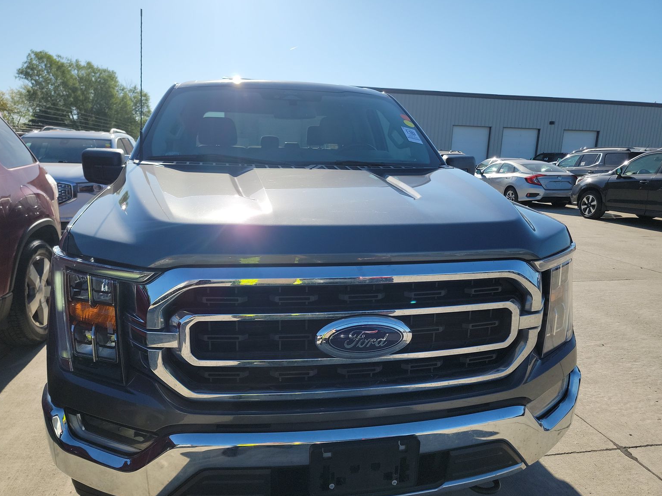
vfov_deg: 54.9
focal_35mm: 25
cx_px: 321
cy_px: 248
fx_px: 478
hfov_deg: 69.4
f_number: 1.8
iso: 50
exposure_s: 1/921
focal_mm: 6.7
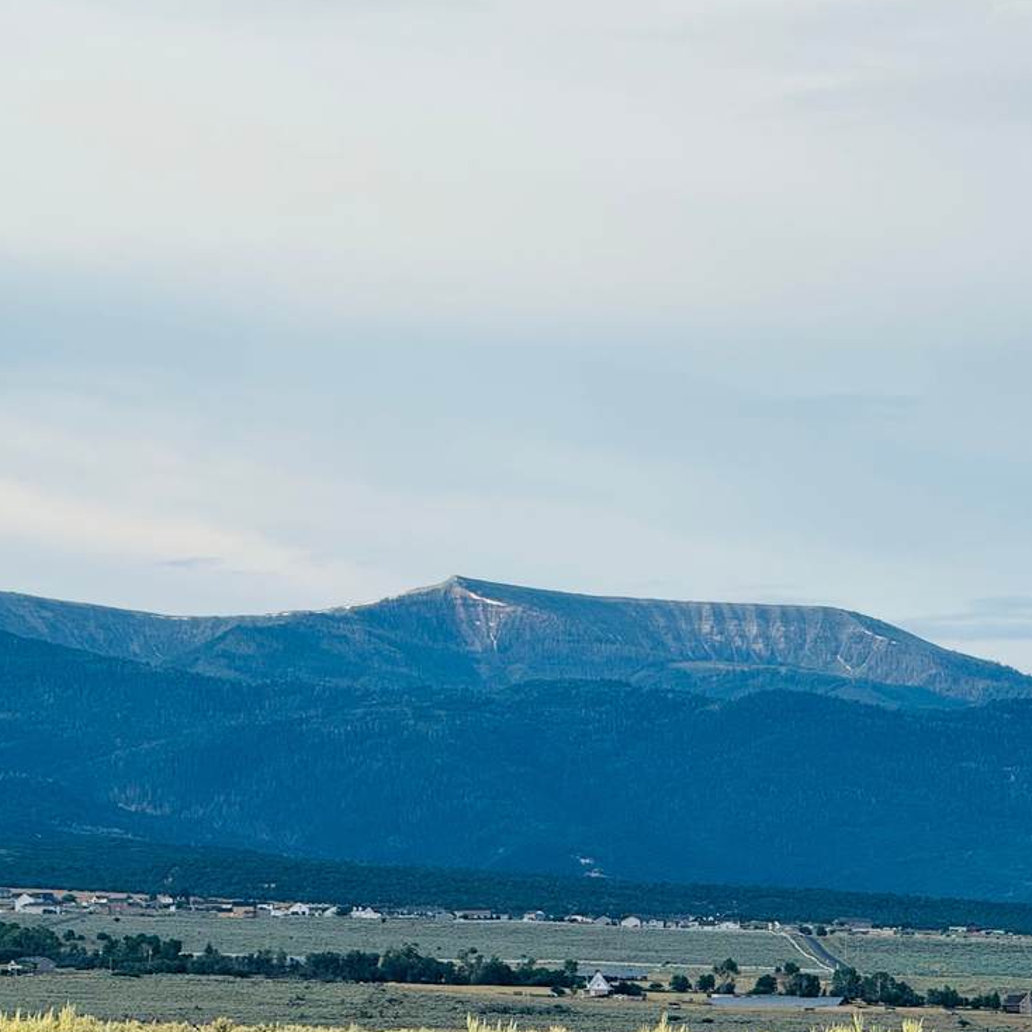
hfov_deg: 9.5
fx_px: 6240
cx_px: 626
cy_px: 643
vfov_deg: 9.5
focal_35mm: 185
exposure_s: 1/963
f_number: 2.8
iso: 50
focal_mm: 15.66
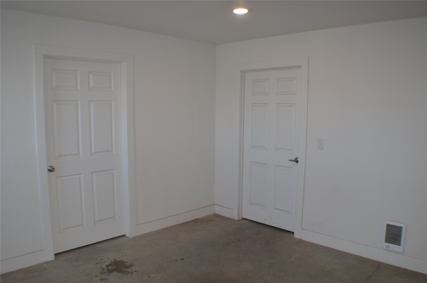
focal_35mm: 36
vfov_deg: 36.7
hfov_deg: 53.2
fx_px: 426
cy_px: 142
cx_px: 214
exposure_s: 1/30
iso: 100
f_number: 4.5
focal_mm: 24
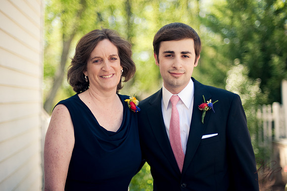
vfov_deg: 27.0
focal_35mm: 50
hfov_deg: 39.6
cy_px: 96
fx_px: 398
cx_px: 144
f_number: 1.4
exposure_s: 1/2000
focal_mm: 50
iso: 200
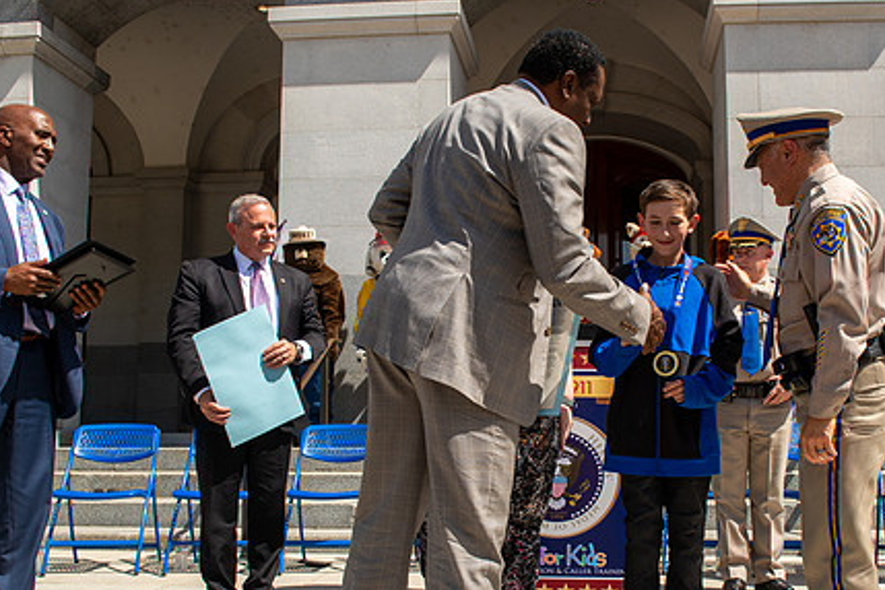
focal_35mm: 36
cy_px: 385
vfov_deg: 36.6
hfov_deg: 52.6
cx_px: 553
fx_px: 885
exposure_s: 1/320
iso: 100
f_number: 8
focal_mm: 24
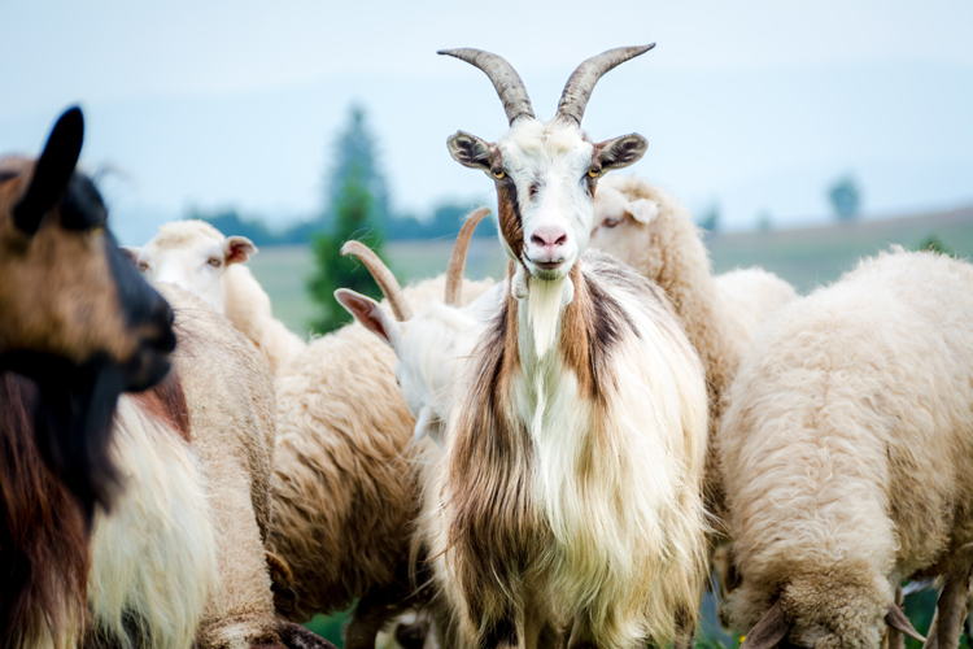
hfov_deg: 8.3
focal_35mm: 248
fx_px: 6689
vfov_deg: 5.6
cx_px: 486
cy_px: 324
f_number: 7.1
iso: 100
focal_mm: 165
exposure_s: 1/250
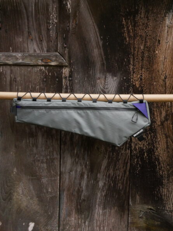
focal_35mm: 40
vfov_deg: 46.8
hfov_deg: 36.0
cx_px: 86
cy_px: 116
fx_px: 266
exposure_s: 1/80
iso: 3200
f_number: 13
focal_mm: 20
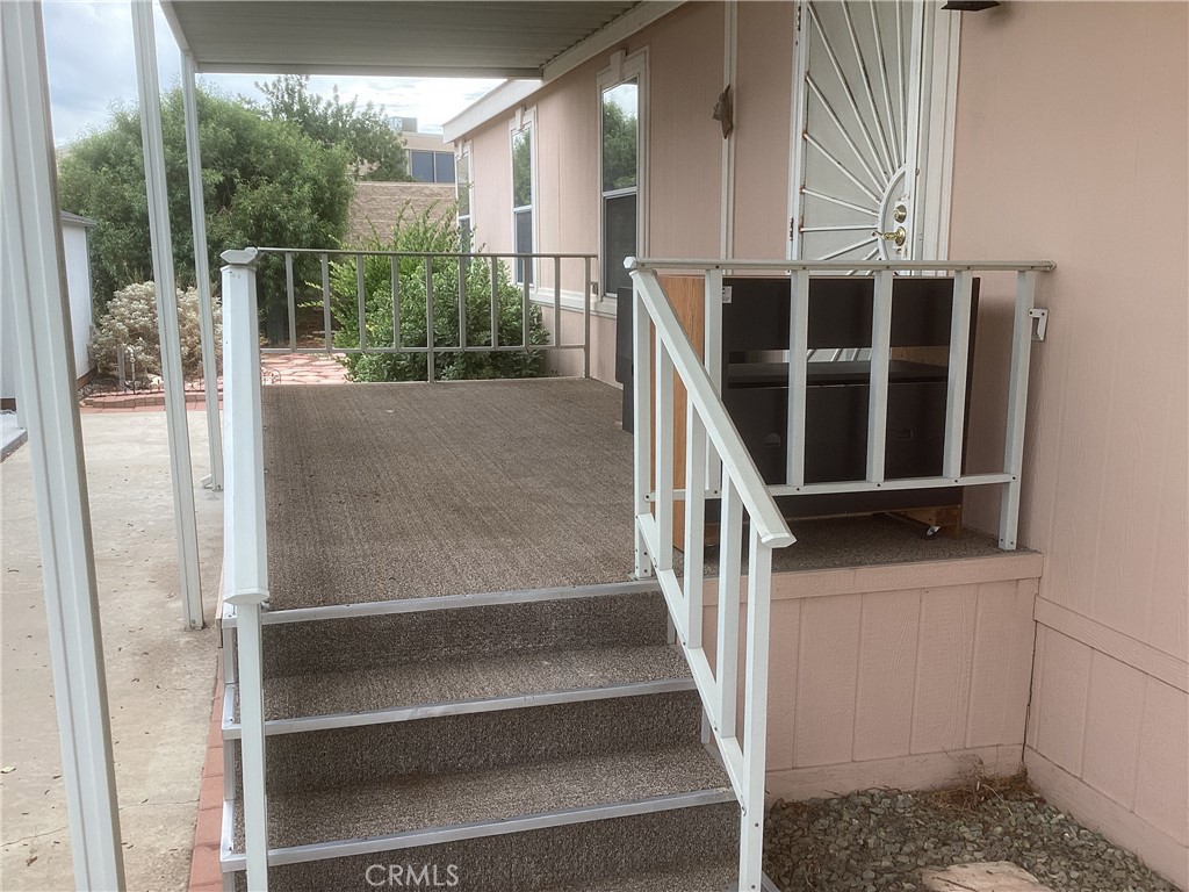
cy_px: 446
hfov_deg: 58.4
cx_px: 594
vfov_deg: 45.4
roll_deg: +0.1
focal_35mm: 31
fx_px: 1065
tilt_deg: -9.5
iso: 25
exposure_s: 1/199
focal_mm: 3.3
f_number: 2.4
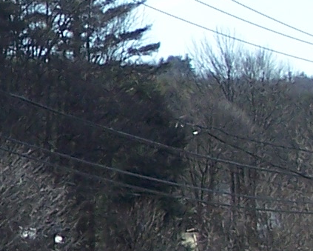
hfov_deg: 6.6
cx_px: -314
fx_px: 2642
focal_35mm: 285
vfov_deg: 5.4
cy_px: 96
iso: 80
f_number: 3
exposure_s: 1/1000
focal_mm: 8
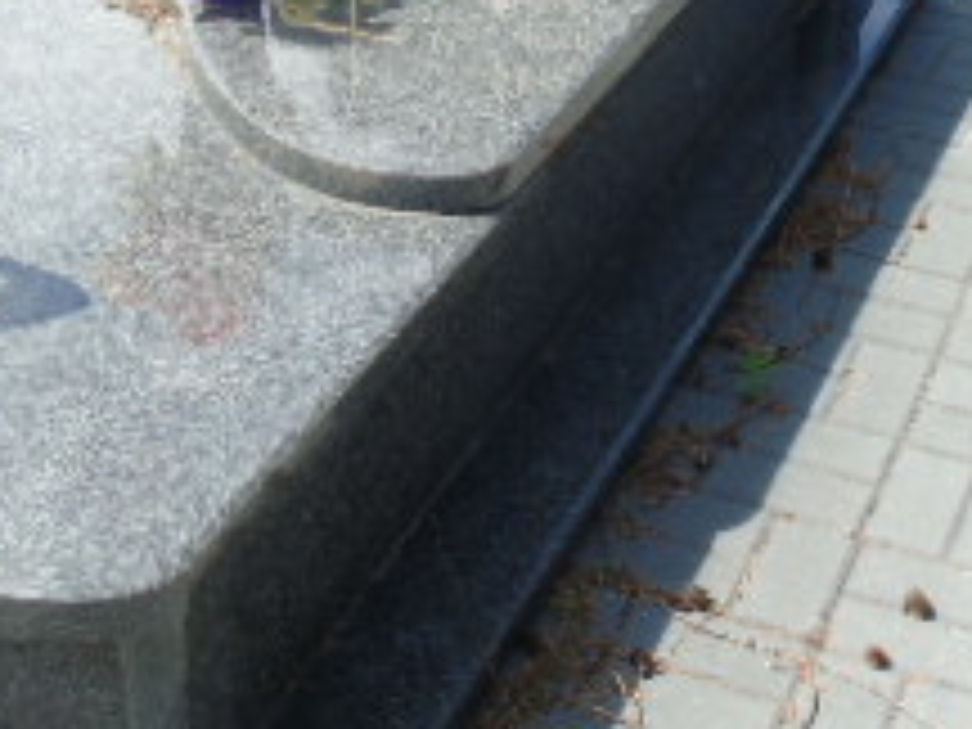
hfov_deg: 26.3
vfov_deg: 19.4
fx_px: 2078
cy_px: 9
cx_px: 513
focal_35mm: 74
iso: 80
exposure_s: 1/400
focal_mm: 4.4
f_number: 3.4
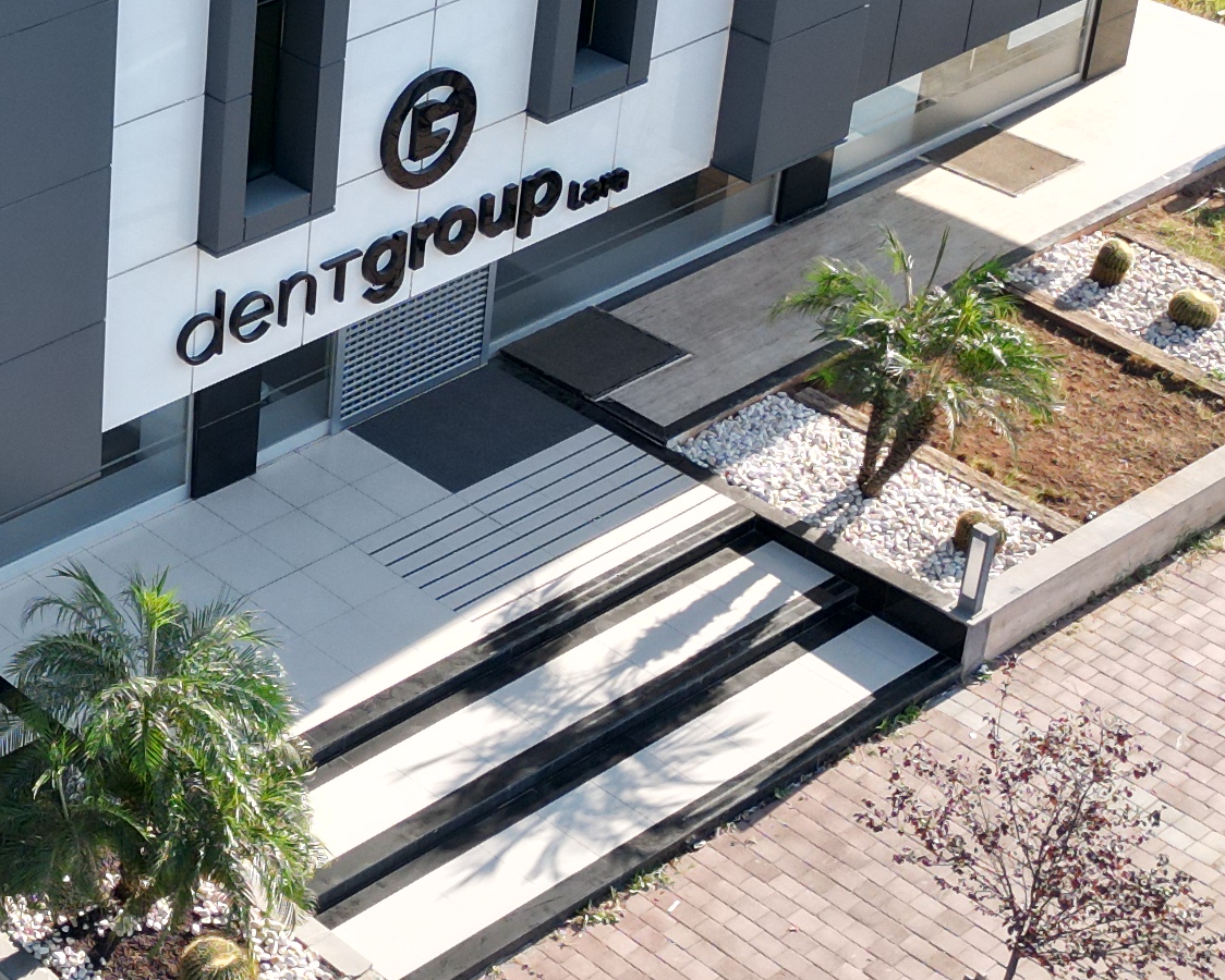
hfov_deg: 21.1
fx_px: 3047
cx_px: -258
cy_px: 34
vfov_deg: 17.9
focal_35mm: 84
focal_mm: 6.72
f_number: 1.7
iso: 140
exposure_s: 1/1250
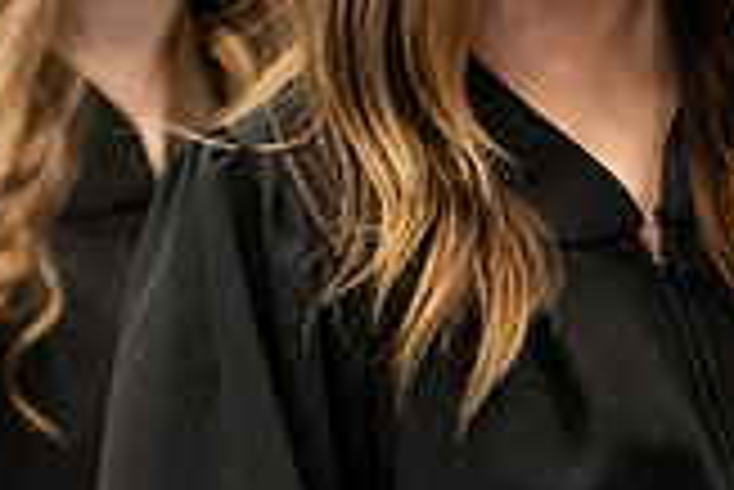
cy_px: 79
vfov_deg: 3.5
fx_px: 7979
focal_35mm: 391
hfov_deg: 5.3
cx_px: 590
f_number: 3.2
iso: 2000
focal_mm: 110
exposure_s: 1/200
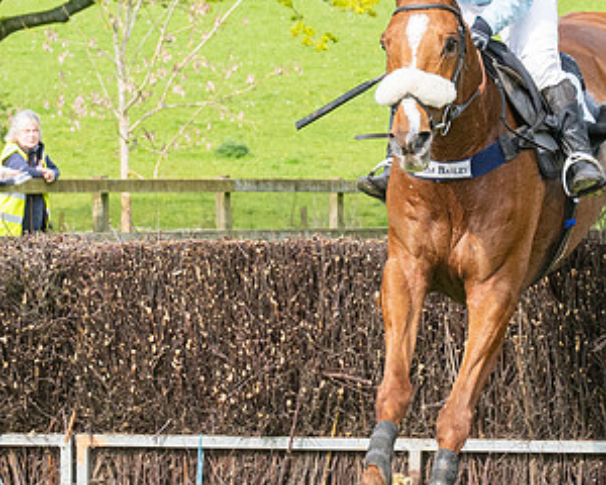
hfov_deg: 5.6
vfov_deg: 4.5
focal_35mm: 343
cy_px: 164
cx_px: 557
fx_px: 6152
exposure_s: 1/1250
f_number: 5.6
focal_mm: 70
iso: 400
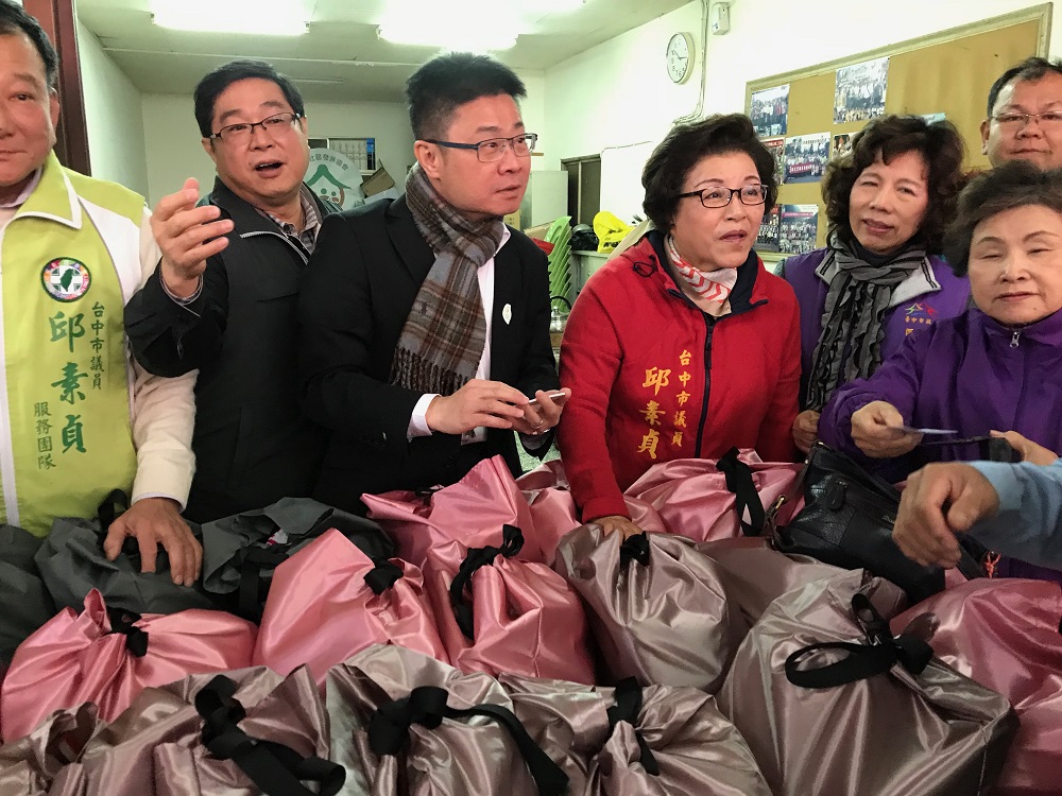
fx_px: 859
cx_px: 531
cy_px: 398
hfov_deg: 63.4
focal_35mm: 28
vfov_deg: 49.7
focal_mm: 3.99
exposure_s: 1/15
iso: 80
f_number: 1.8
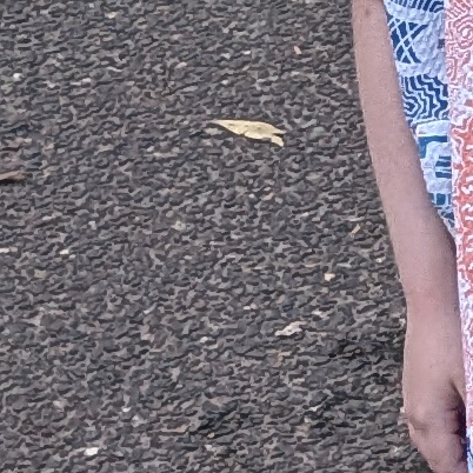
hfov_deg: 7.3
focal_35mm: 211
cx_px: 1414
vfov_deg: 7.7
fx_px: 3262
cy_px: -664
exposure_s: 1/583
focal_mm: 4.53
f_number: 1.7
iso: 23
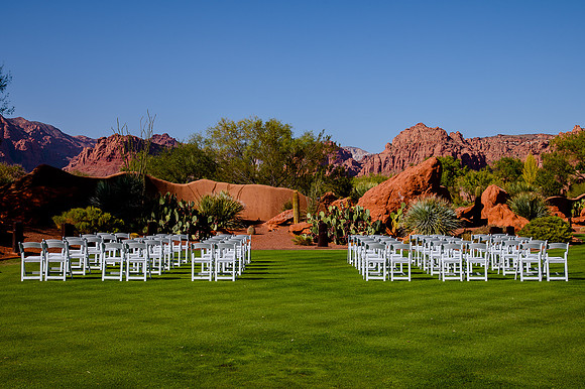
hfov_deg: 36.4
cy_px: 204
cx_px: 294
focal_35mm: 55
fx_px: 889
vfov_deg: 24.7
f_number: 13
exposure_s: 1/200
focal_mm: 50
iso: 125
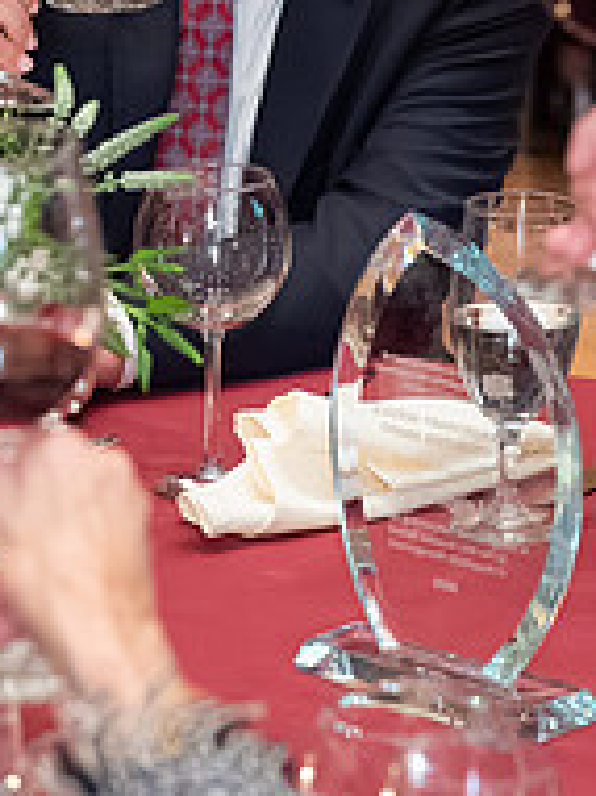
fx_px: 4688
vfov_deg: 9.7
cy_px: 71
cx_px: 83
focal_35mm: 204
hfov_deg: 7.3
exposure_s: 1/160
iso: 8000
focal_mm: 70
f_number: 4
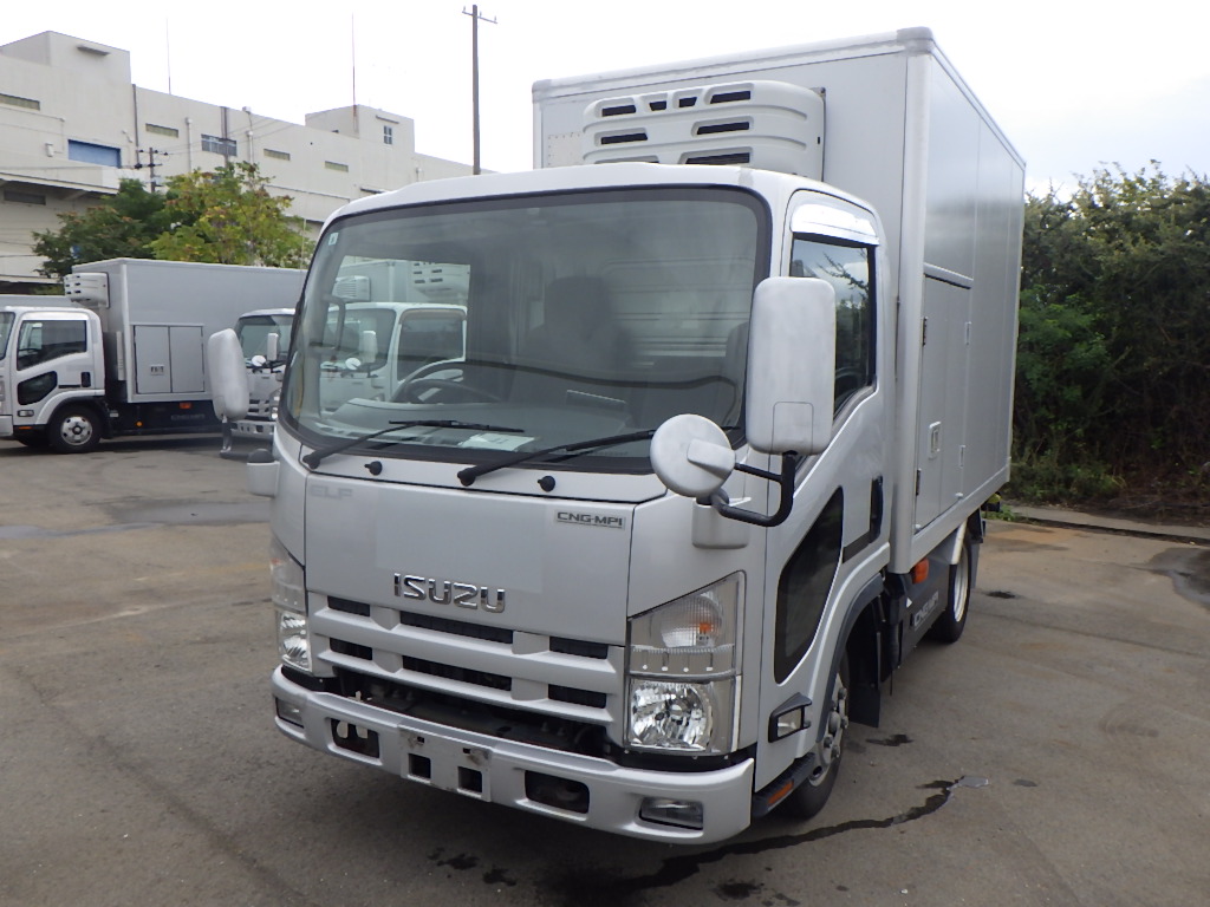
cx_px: 605
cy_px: 454
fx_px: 979
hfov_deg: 63.4
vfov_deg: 49.7
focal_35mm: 28
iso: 125
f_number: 4.2
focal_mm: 5
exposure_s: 1/800
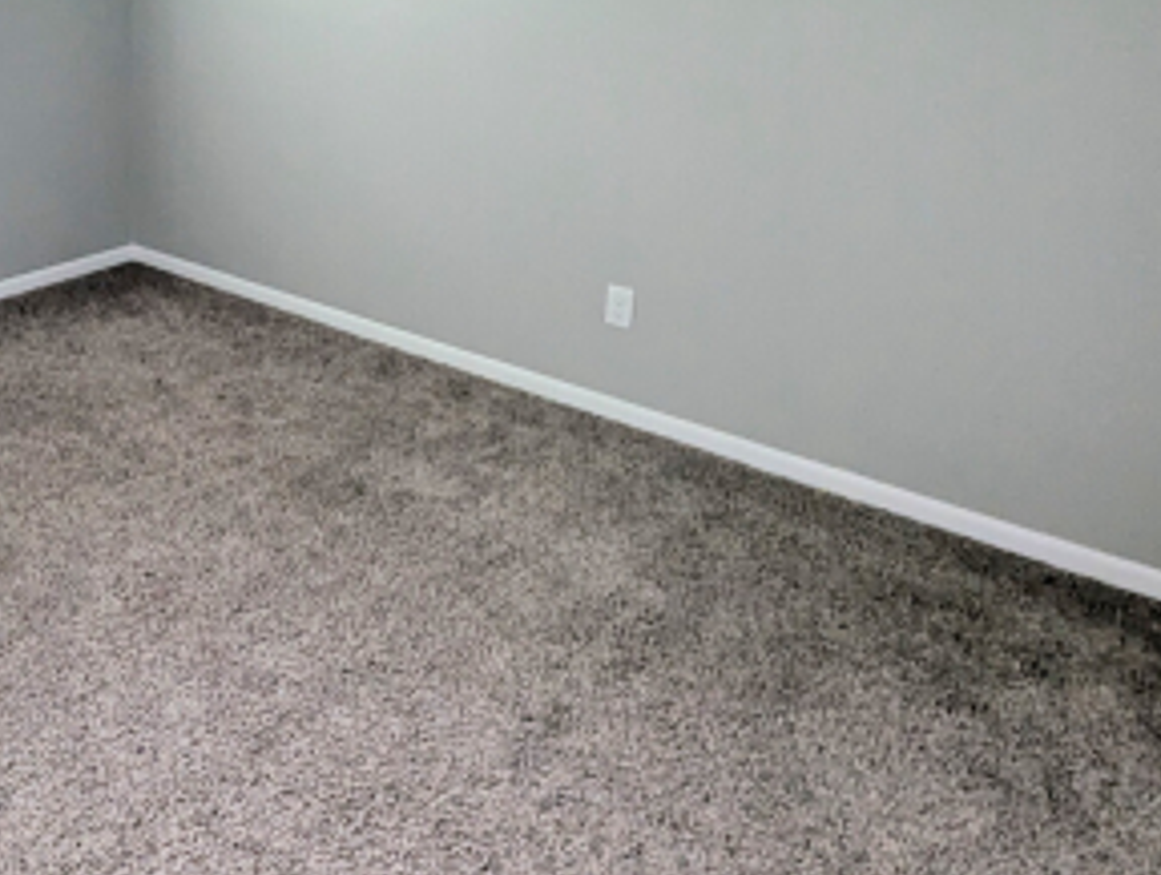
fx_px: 1008
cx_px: 169
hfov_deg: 54.1
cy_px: 169
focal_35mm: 30
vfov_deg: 44.5
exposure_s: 1/23.8
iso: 59
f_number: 2.2
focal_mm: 1.95
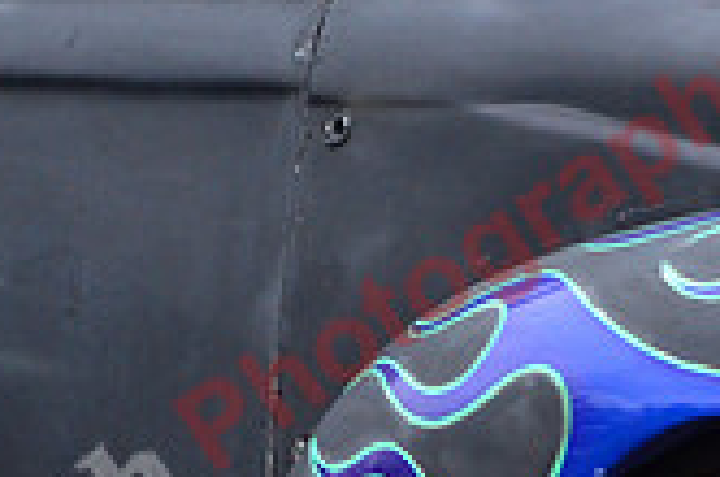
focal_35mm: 289
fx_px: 5764
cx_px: 256
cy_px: 434
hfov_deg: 7.1
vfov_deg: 4.7
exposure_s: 1/400
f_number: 10
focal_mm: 55
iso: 1000
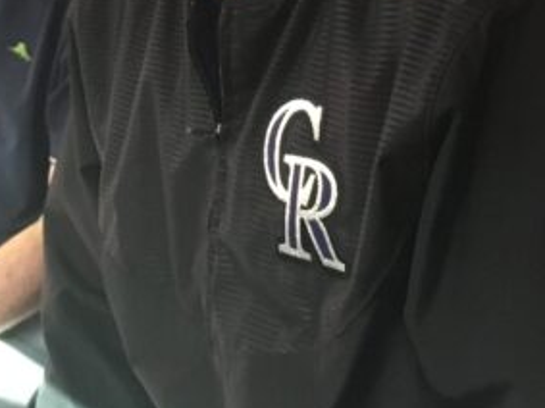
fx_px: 1652
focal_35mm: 105
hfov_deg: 18.5
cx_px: 98
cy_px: -137
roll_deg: -2.1
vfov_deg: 13.5
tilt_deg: -0.1
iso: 200
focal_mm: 4.15
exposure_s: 1/30
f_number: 2.2
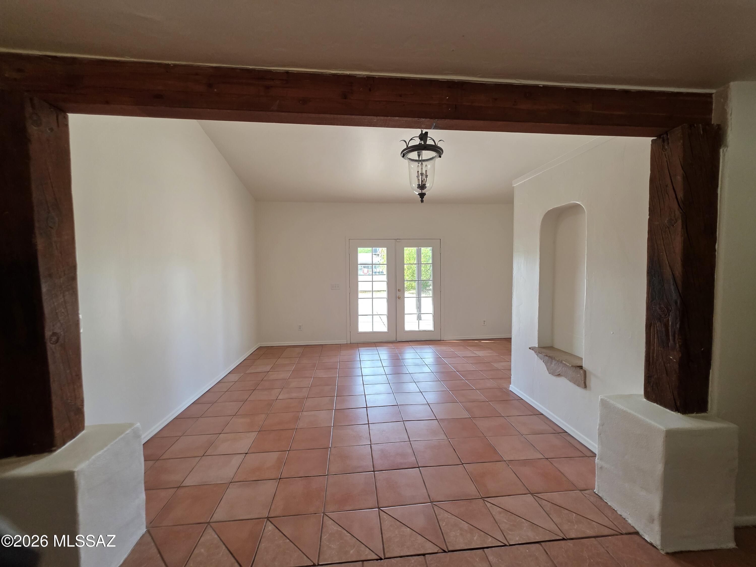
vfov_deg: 89.9
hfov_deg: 106.2
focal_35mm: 13
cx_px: 378
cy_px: 284
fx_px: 284
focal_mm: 2.2
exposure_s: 1/120
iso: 200
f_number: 1.9
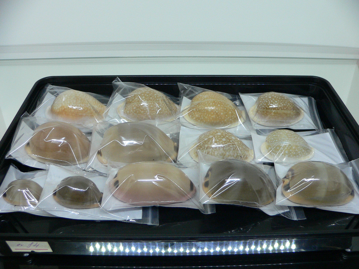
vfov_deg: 40.7
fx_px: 363
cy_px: 134
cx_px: 180
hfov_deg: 52.6
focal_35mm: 35
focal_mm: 4.6
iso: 200
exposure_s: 1/60
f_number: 2.8
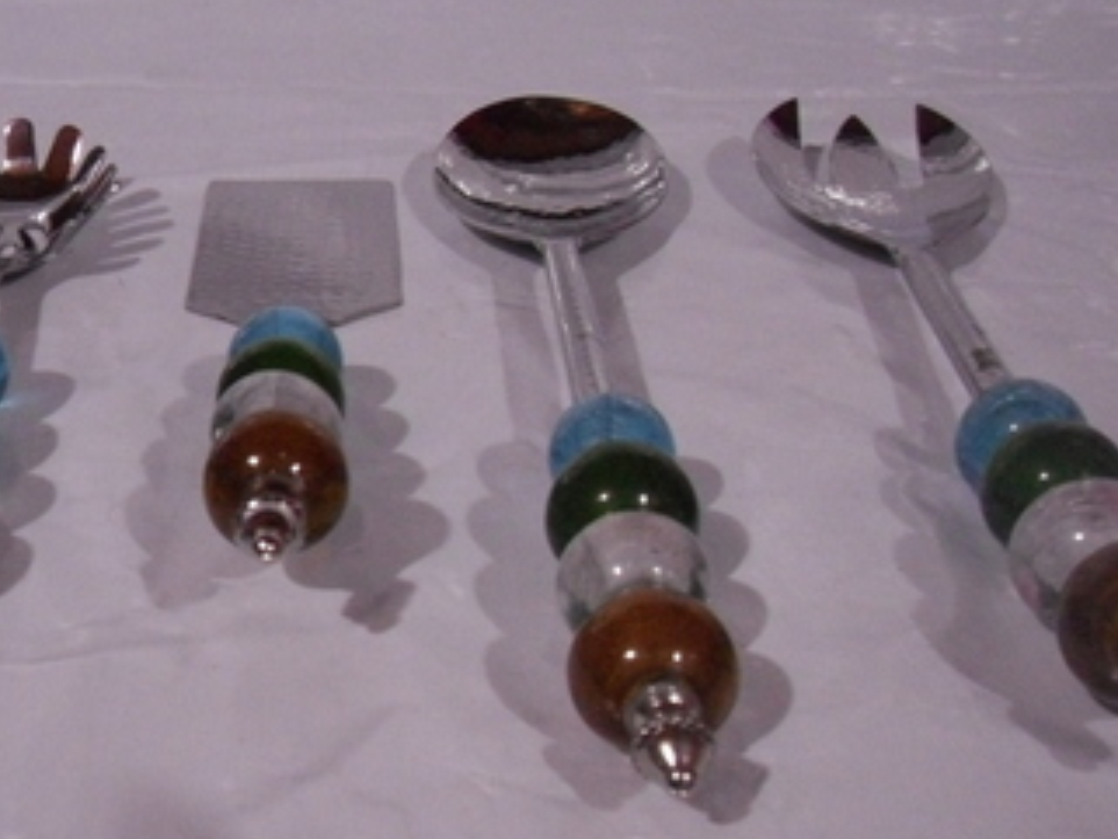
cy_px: 468
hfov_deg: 27.6
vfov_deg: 21.0
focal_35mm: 70
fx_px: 2262
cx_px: 397
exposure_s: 1/19
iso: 800
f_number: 3.5
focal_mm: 6.3
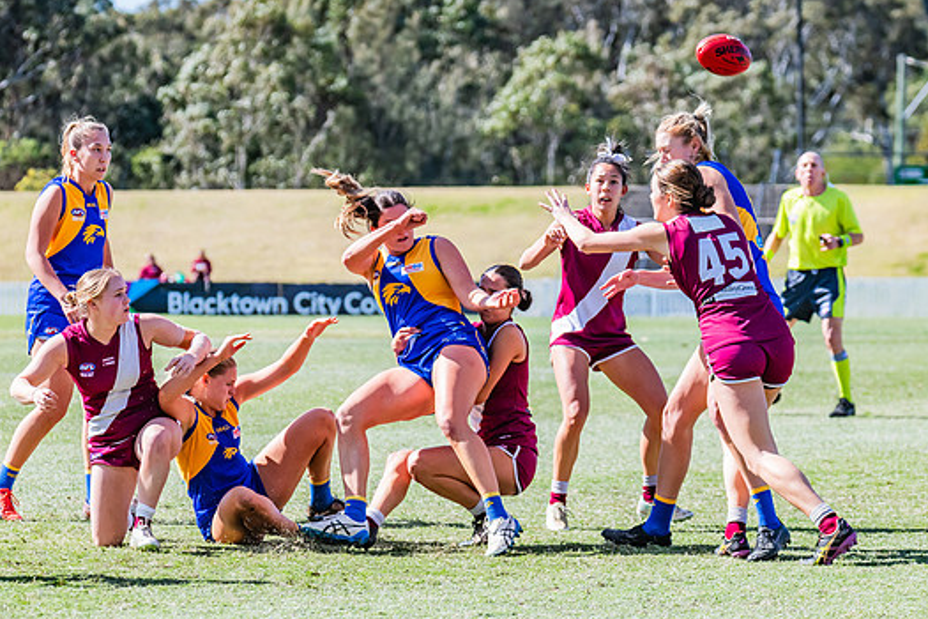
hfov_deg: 7.7
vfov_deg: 5.1
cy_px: 290
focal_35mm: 268
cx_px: 431
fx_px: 6908
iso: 800
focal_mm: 210
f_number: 7.1
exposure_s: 1/1600
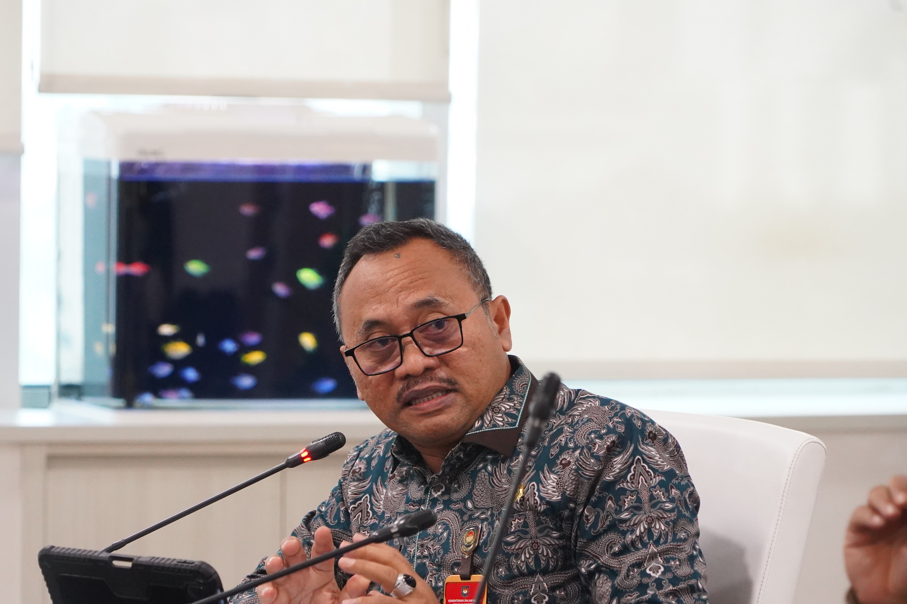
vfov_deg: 5.5
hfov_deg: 8.3
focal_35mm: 249
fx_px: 6273
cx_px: 373
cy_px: 401
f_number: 6.3
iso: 6400
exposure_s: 1/160
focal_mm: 172
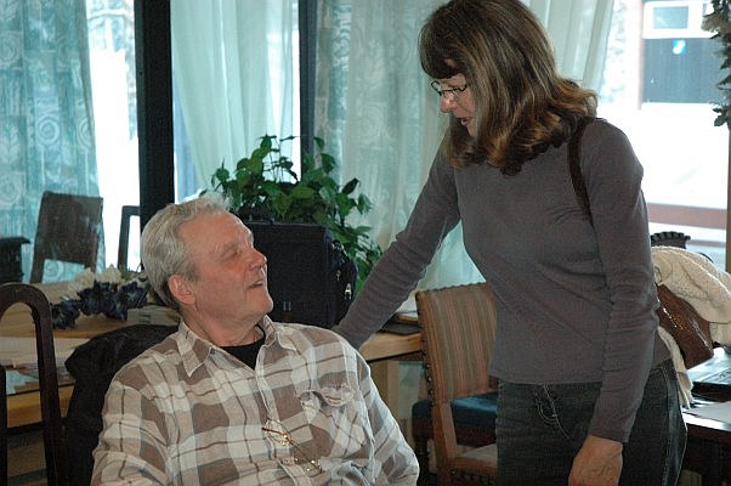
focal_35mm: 82
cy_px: 243
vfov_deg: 16.5
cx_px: 366
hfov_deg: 24.6
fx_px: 1673
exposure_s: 1/60
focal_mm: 55
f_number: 5
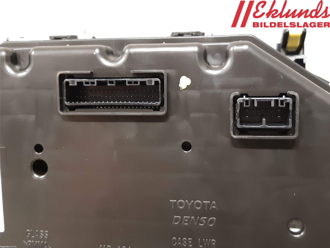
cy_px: 124
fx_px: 248
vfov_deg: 53.1
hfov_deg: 67.3
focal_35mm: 26
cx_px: 165
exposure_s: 1/25
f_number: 1.7
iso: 500
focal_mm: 3.93
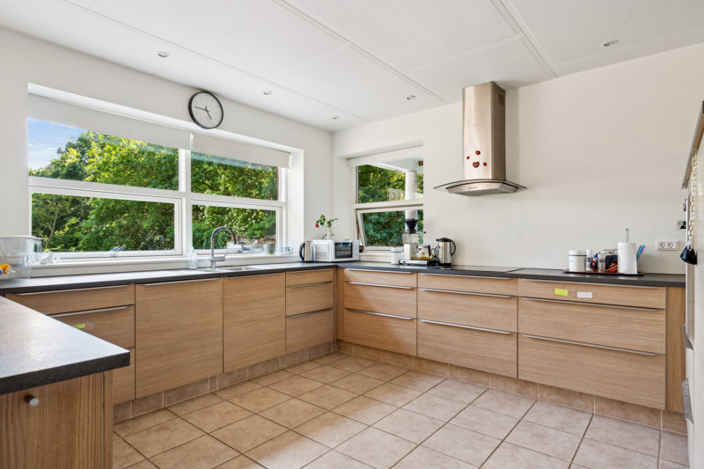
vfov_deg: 64.5
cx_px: 352
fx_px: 371
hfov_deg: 86.9
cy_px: 234
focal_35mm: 19
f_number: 8
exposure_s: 1/20
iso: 400
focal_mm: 19
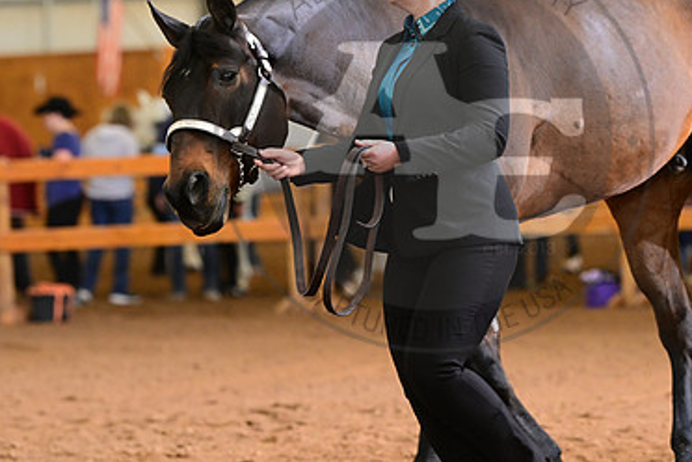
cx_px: 433
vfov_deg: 5.3
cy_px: 141
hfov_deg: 8.0
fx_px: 4940
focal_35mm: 257
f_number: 4.5
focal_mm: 165
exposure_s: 1/200
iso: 2500
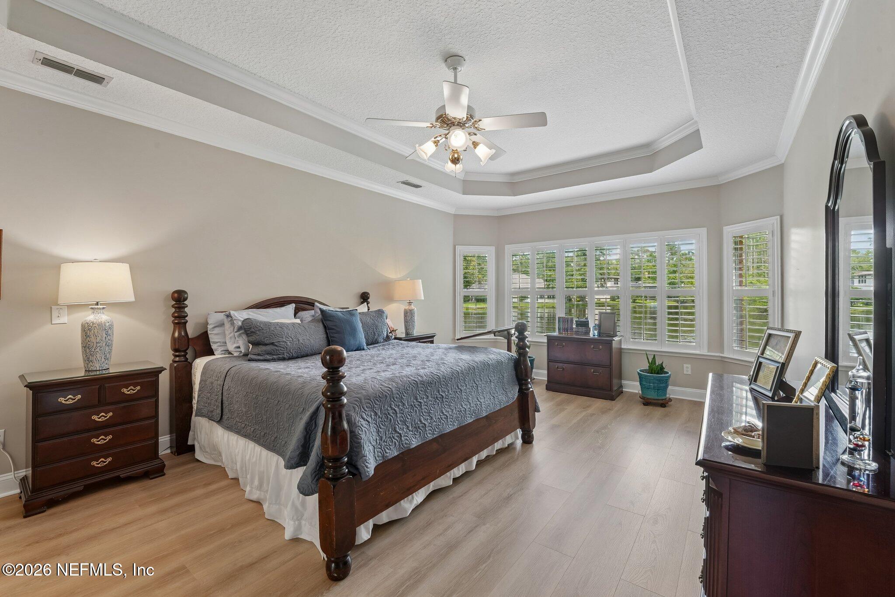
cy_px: 298
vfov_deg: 81.2
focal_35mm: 14
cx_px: 448
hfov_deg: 104.3
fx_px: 348
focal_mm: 14
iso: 320
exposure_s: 1/4
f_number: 11
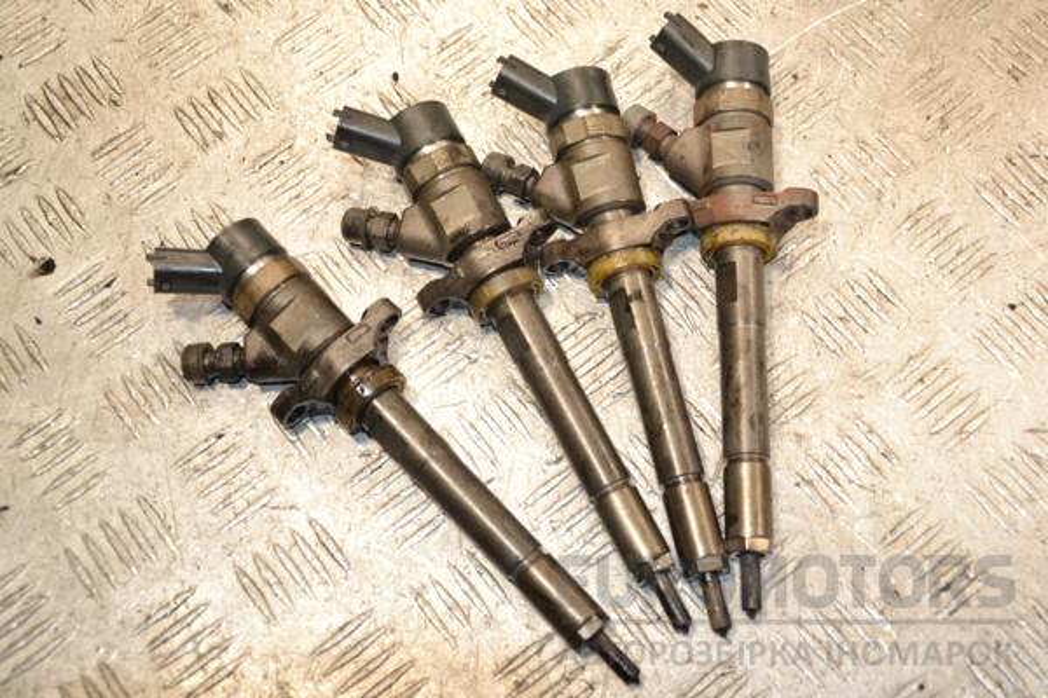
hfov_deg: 23.4
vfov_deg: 15.7
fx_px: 2532
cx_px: 524
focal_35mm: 87
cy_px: 349
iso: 800
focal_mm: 58
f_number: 5
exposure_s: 1/200
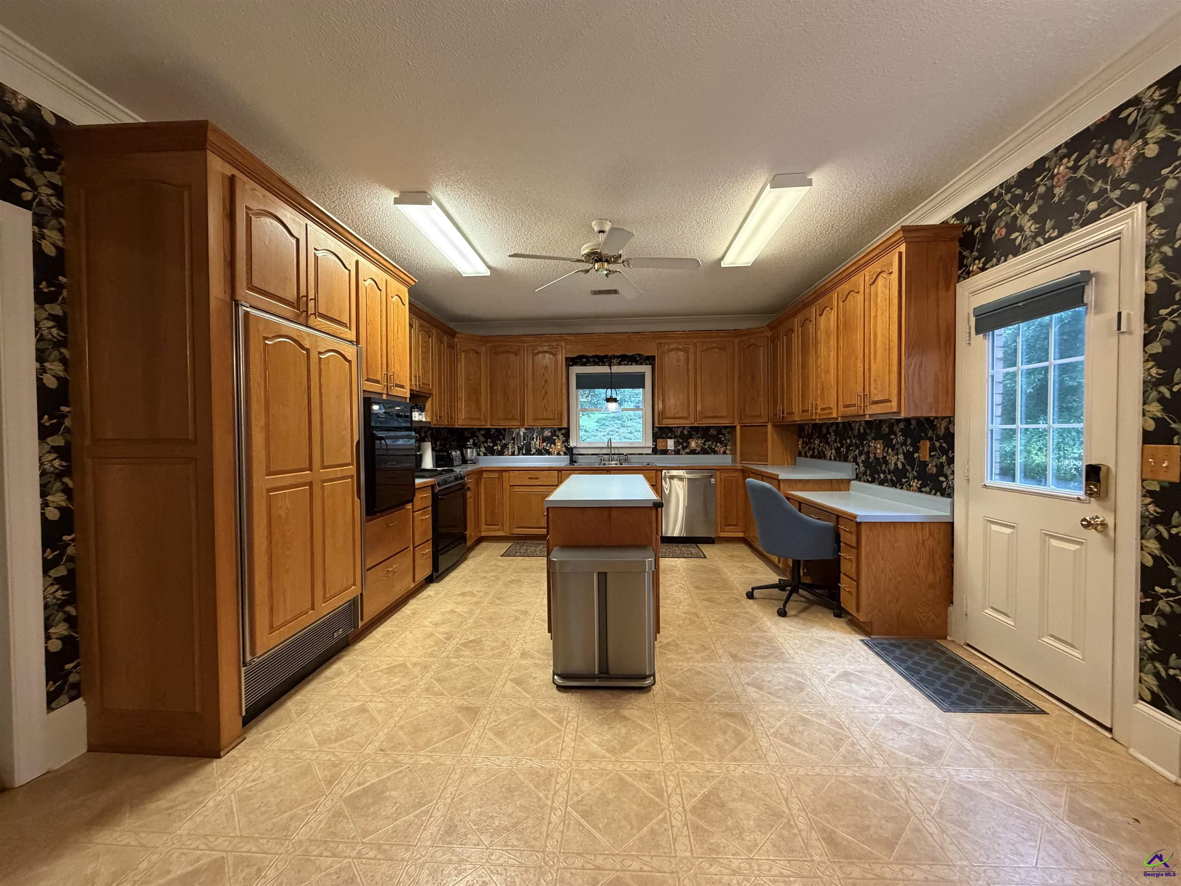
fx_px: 478
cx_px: 590
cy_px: 443
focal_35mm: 14
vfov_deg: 85.7
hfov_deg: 102.1
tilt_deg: -0.5
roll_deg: +0.6
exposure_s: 1/60
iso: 500
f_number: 2.2
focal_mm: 2.22
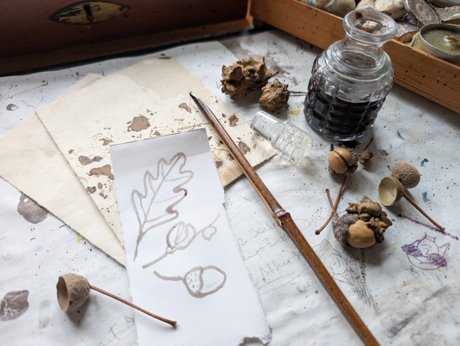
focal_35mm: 24
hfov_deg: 71.5
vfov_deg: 56.9
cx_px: 230
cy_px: 173
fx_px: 319
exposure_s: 1/25.3
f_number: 1.68
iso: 22
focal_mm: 6.9
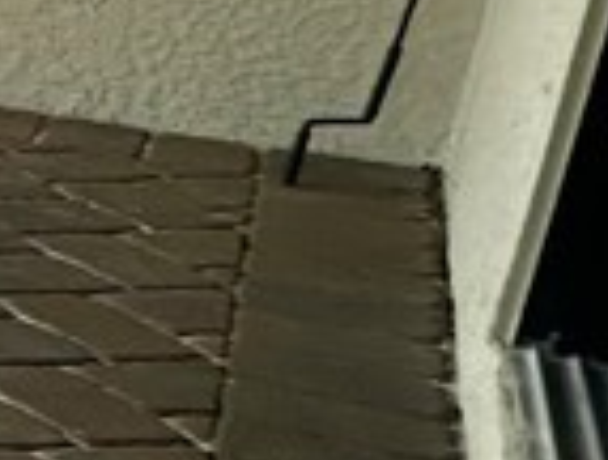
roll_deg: +0.0
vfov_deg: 14.7
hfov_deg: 9.9
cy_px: 26
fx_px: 1761
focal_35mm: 100
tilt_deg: -12.7
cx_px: -1467
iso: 40
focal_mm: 2.22
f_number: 2.2
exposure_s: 1/807
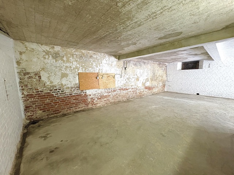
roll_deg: +1.2
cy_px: 88
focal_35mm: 14
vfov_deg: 85.7
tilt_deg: -6.8
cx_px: 117
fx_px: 95
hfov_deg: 102.1
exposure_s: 1/50
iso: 250
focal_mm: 2.22
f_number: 2.2
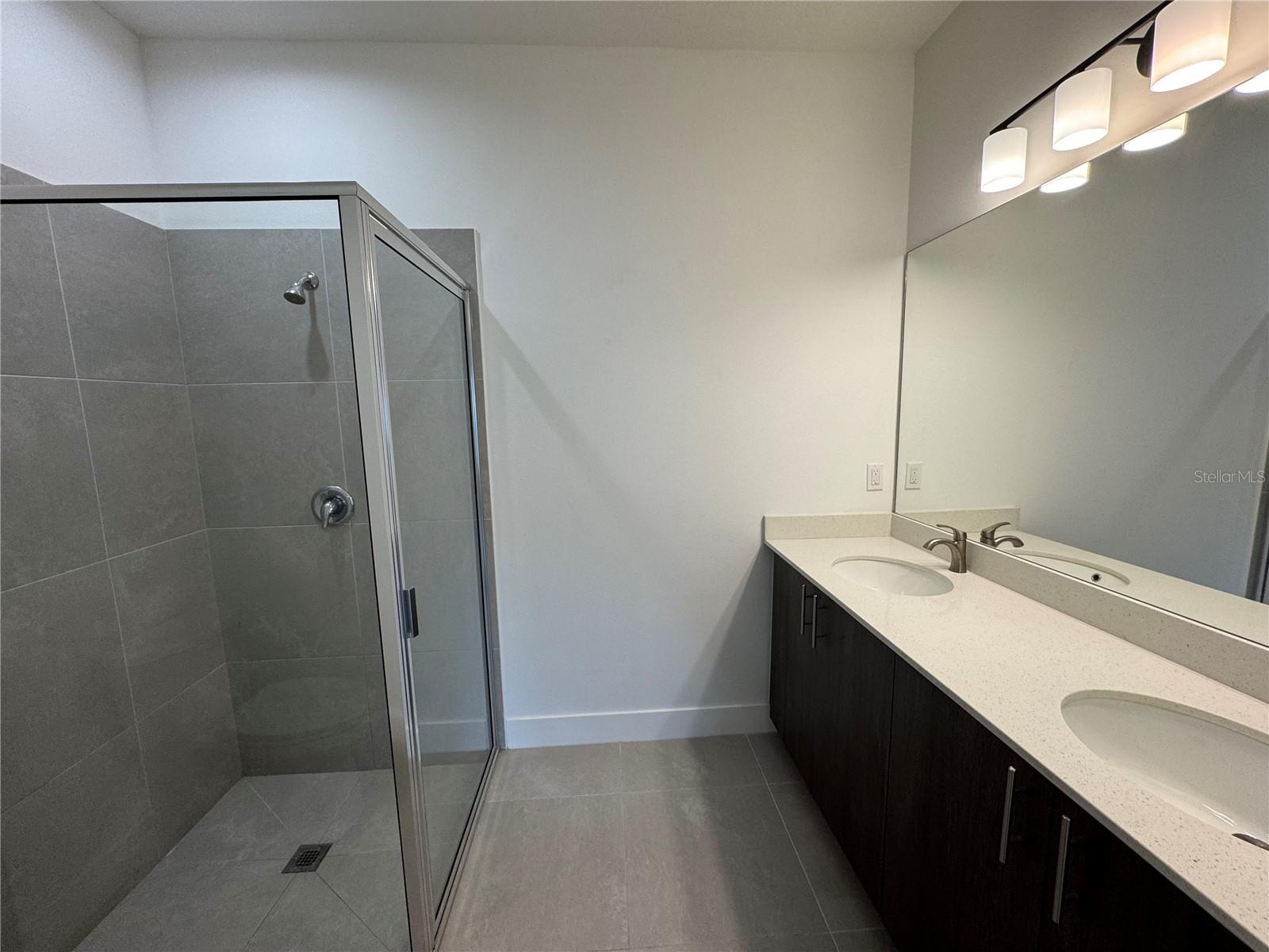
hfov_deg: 102.1
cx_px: 634
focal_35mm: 14
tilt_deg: -9.2
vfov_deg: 85.7
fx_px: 513
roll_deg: +0.4
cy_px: 476
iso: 100
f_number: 2.2
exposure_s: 1/120
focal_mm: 2.22
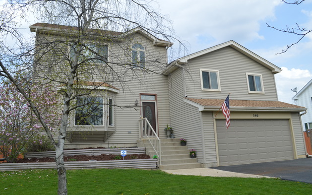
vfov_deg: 44.5
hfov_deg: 66.5
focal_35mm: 28
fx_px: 238
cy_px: 90
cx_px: 155
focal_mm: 18
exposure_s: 1/200
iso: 100
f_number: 7.1
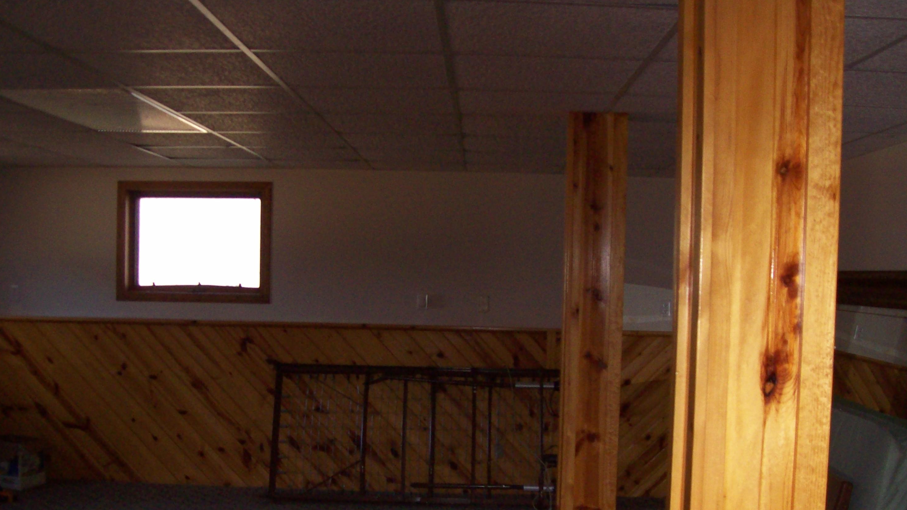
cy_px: 333
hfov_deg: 50.5
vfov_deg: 29.5
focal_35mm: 40
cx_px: 445
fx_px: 962
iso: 200
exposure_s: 1/64
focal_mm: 6
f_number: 2.7
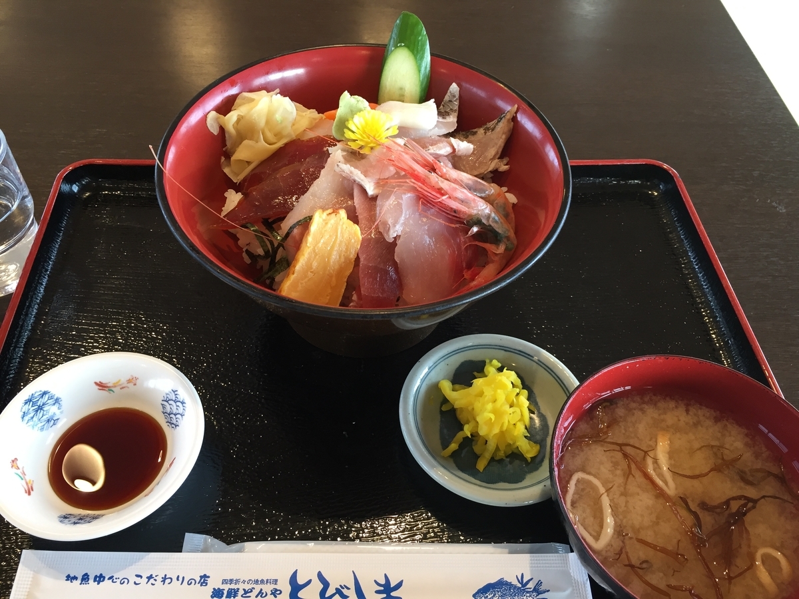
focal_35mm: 29
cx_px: 400
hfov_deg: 61.7
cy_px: 300
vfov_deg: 48.2
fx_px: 669
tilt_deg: -50.0
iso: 32
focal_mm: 4.15
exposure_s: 1/30
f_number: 2.2
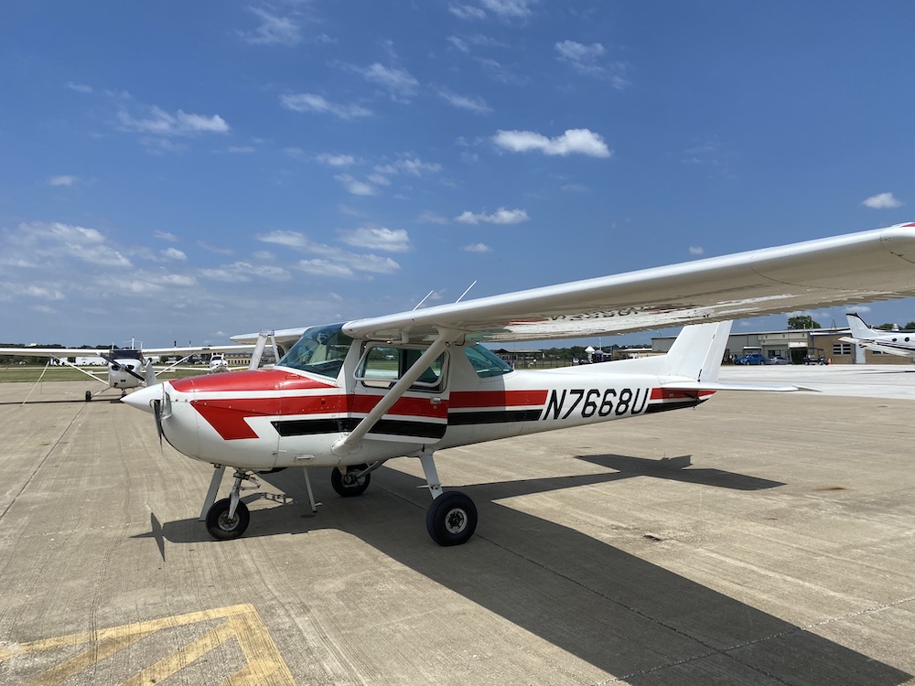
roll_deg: +1.1
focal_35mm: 26
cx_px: 458
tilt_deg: +2.3
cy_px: 343
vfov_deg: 53.1
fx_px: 687
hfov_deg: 67.3
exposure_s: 1/5236
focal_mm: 4.25
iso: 32
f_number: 1.8
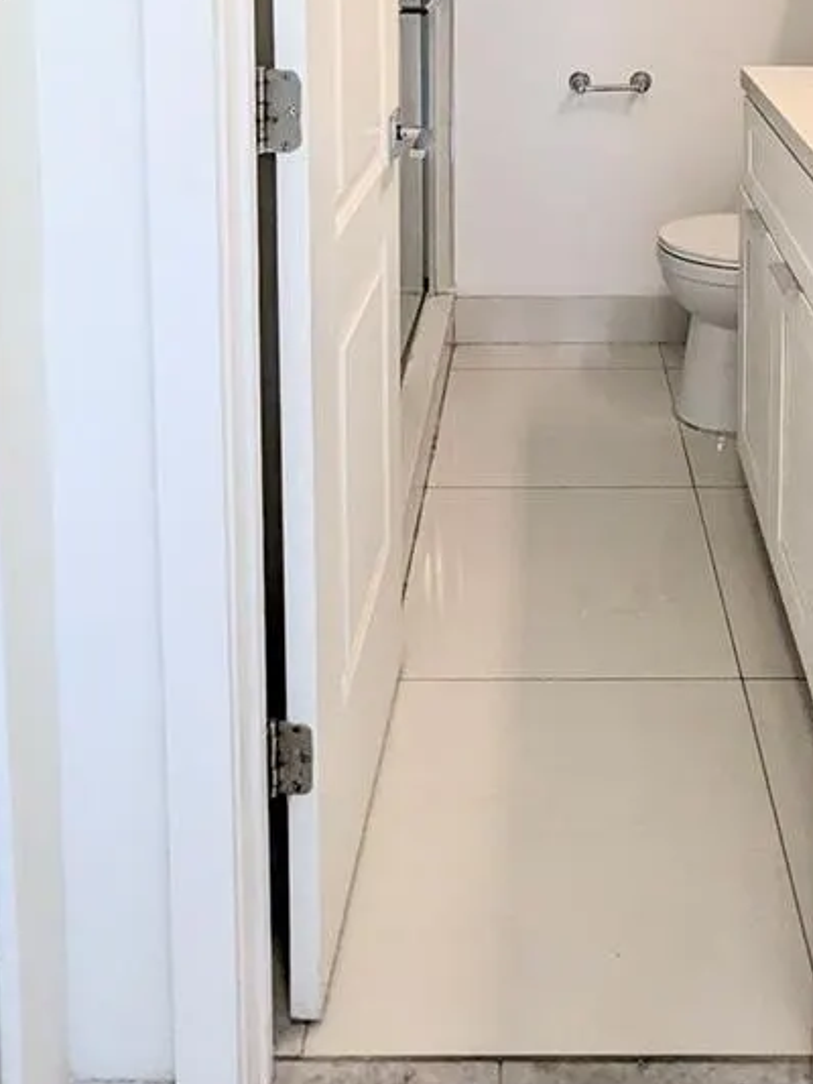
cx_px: 543
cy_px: -16
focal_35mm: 36
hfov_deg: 39.2
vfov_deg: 43.5
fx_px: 1127
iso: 53
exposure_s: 1/120
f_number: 2.2
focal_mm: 2.35
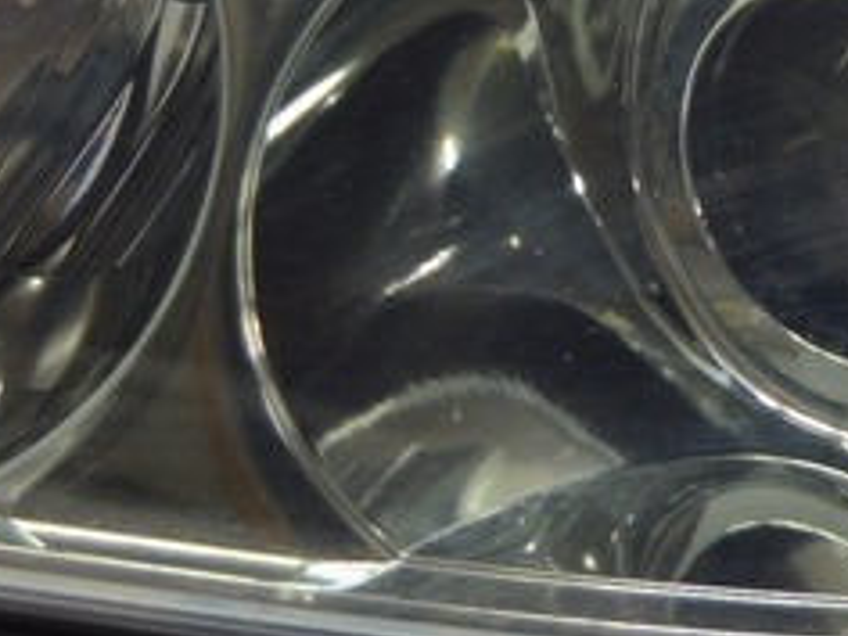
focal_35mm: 169
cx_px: 668
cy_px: -16
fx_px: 4142
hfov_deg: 11.6
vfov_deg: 8.7
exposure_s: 1/50
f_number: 4
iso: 400
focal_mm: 27
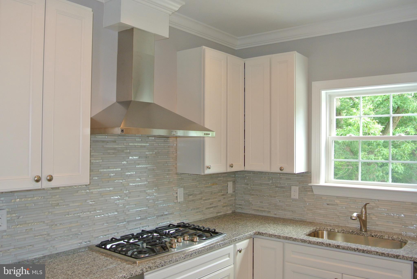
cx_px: 208
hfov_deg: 63.6
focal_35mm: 29
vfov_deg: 45.1
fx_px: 336
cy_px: 140
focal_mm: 11
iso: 320
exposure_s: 1/60
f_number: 3.5
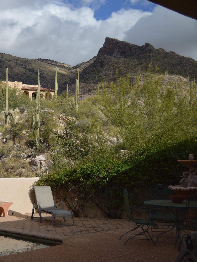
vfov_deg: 33.8
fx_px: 433
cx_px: 12
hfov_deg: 24.8
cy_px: 132
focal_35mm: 57
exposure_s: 1/640
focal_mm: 26
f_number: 4.2
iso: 100
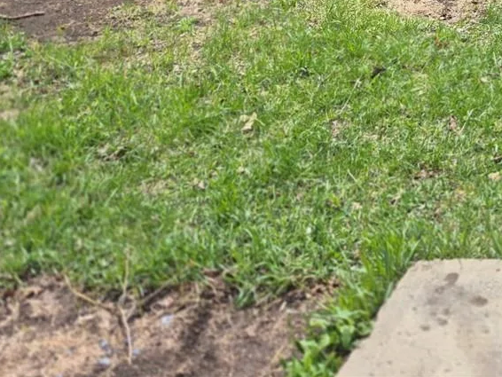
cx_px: 659
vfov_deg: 20.1
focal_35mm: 65
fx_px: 943
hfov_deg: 25.5
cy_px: -154
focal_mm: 5.4
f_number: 1.8
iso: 25
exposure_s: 1/1052
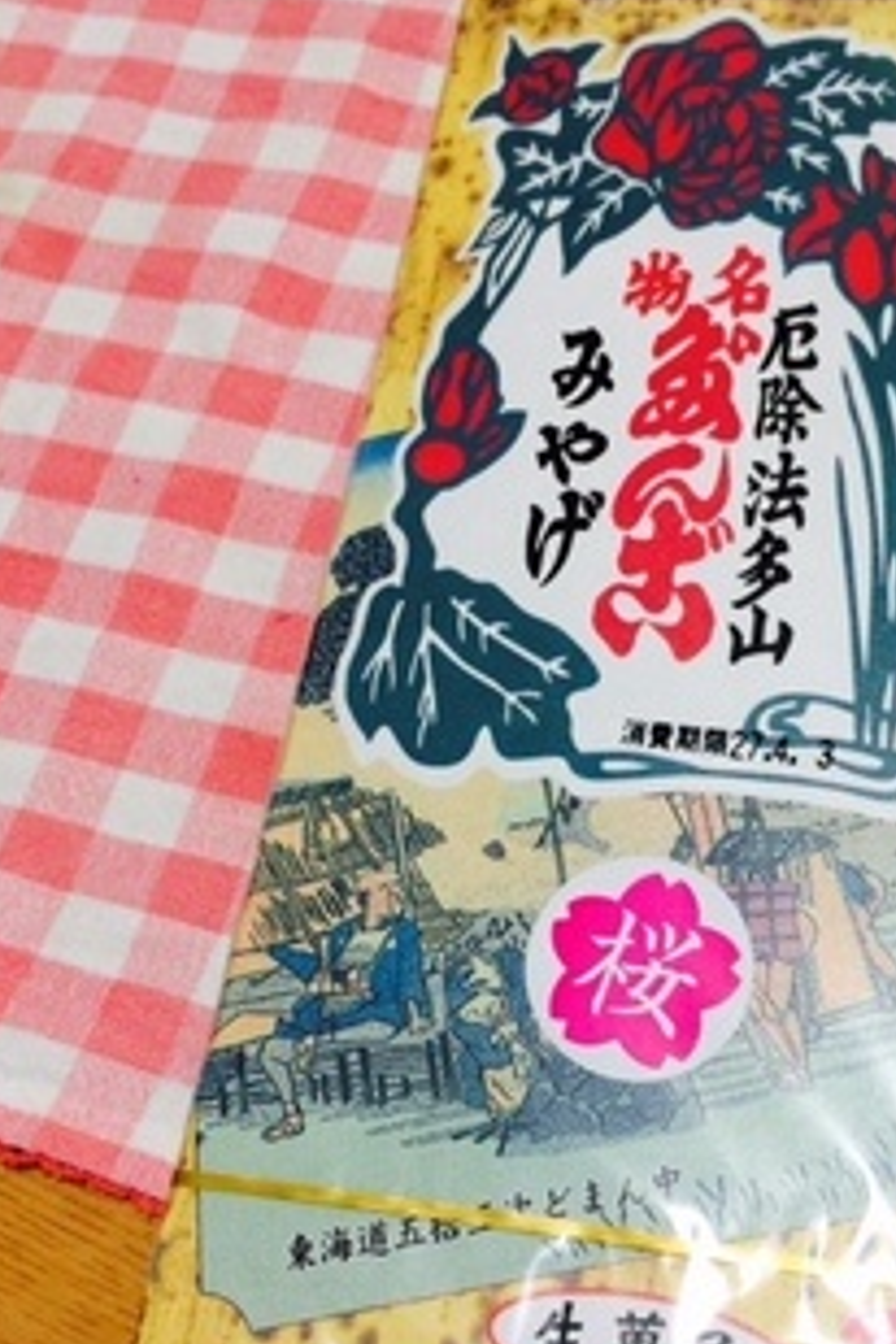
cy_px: 696
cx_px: 561
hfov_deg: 34.0
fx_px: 1456
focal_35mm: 39
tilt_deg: -63.9
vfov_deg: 49.5
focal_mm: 4.15
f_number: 2.2
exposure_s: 1/30
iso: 100
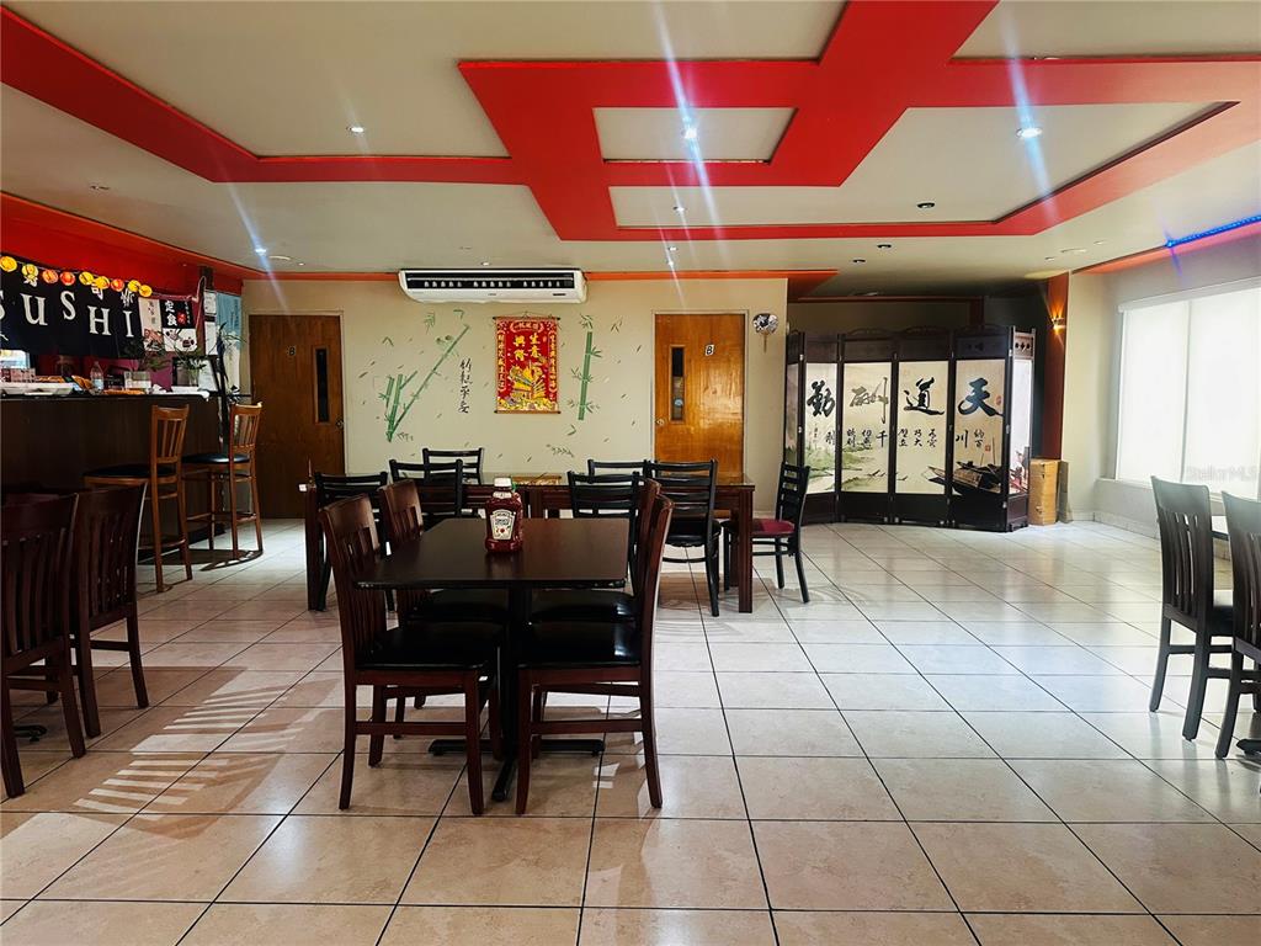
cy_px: 473
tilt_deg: -4.1
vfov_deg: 56.8
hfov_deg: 71.6
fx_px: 874
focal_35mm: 24
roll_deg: -0.5
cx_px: 630
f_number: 1.78
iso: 400
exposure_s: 1/60
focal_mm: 6.86
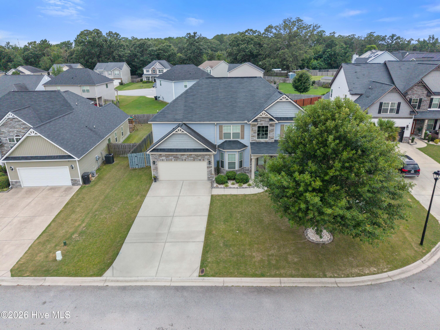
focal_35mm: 24
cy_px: 165
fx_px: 305
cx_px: 220
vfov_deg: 56.8
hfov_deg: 71.6
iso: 280
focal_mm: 8.67
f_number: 1.8
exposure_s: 1/2500
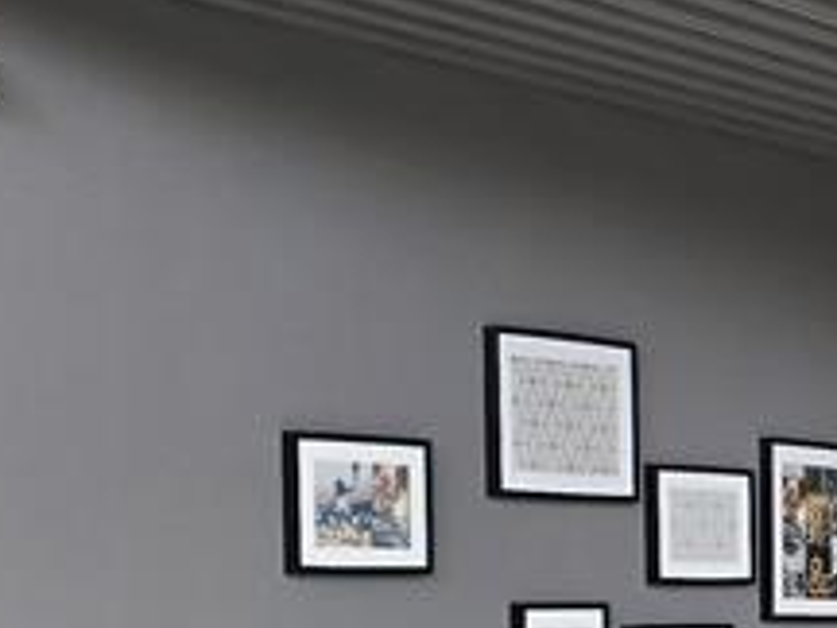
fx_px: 2636
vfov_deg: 13.4
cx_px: 1182
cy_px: 663
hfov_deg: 16.7
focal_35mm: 109
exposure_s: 1/180
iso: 80
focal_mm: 6.3
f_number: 1.7
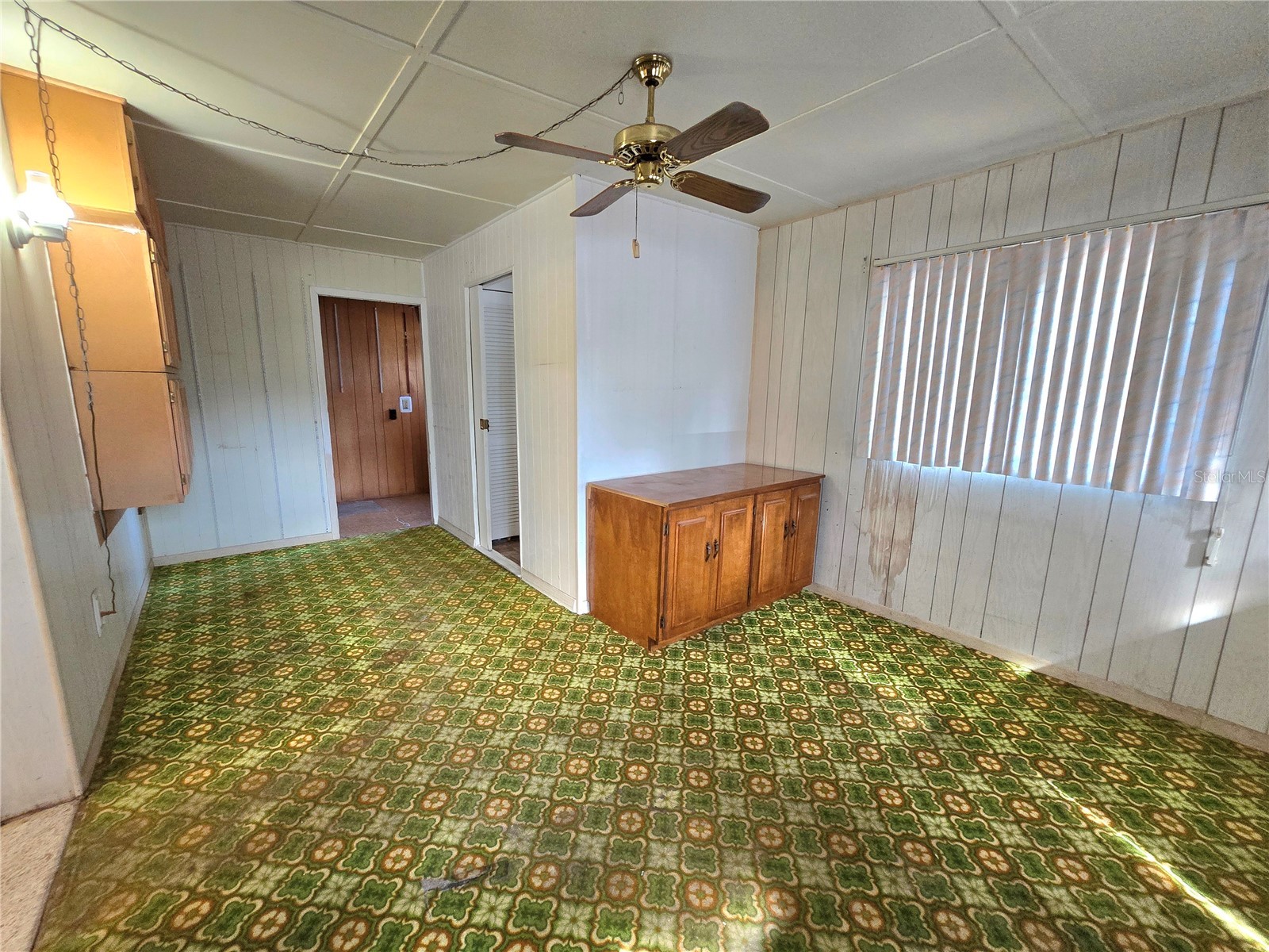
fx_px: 477
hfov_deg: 106.2
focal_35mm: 13
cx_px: 634
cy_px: 476
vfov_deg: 89.9
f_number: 2.2
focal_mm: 2.2
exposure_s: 1/60.2
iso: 500
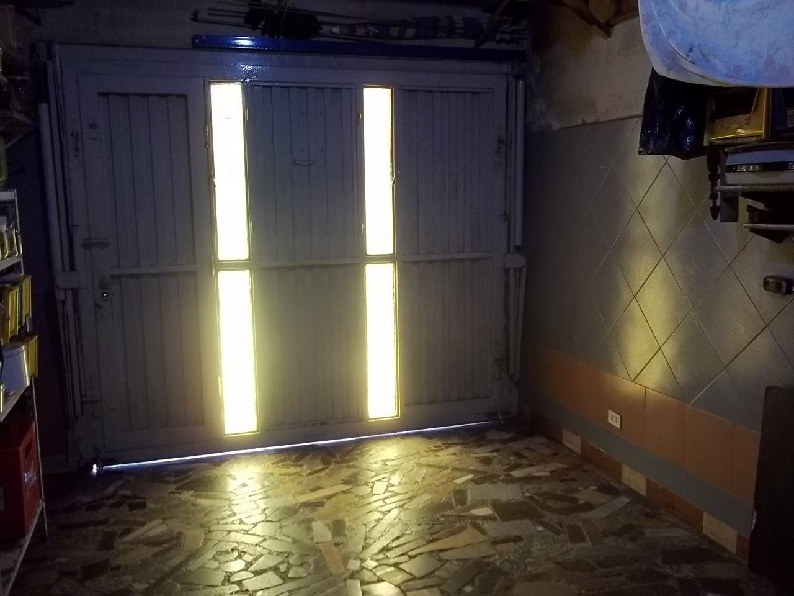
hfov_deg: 56.8
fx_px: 734
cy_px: 298
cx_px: 397
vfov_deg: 44.2
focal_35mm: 32
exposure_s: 1/30
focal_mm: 5.7
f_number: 2.9
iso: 160
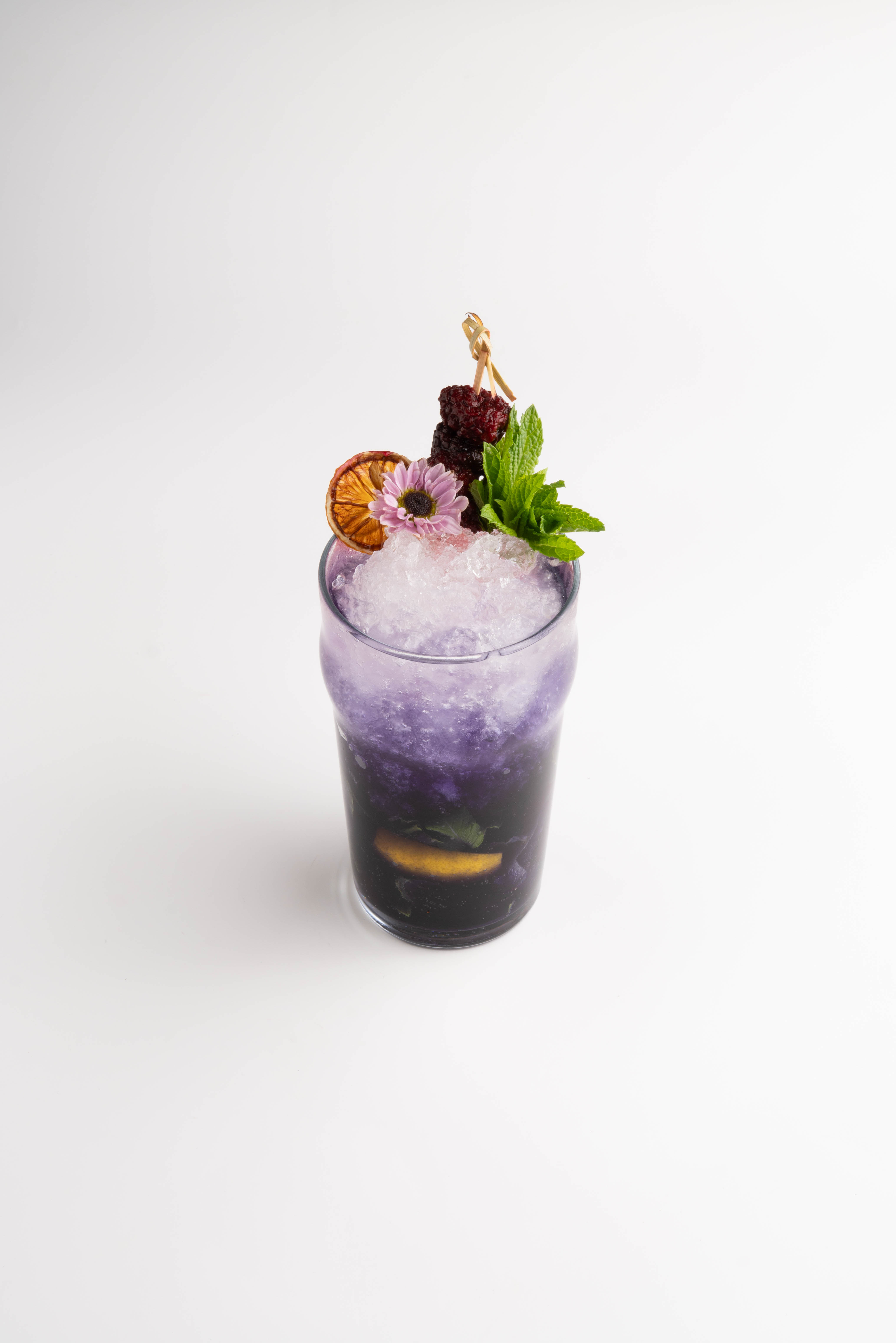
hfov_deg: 18.2
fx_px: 2800
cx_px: 448
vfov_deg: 27.0
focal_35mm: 75
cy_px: 672
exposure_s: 1/100
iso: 100
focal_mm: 50
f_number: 14
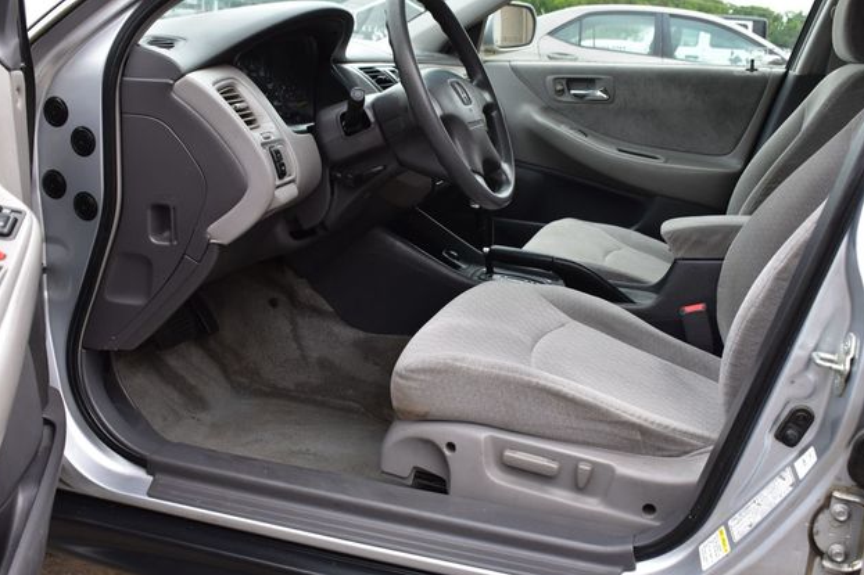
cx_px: 430
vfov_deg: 34.6
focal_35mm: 39
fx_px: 924
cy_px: 294
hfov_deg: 50.1
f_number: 9
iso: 400
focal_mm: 25
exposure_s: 1/100
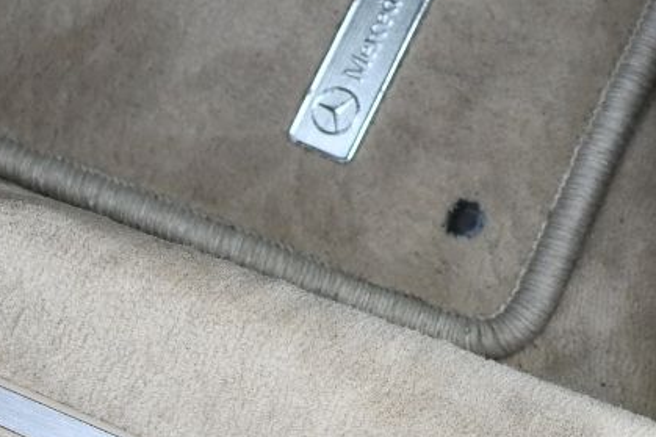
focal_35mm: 201
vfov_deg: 6.8
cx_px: 723
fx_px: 3661
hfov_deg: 10.1
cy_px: 94
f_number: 4
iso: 400
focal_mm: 35
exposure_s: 1/250
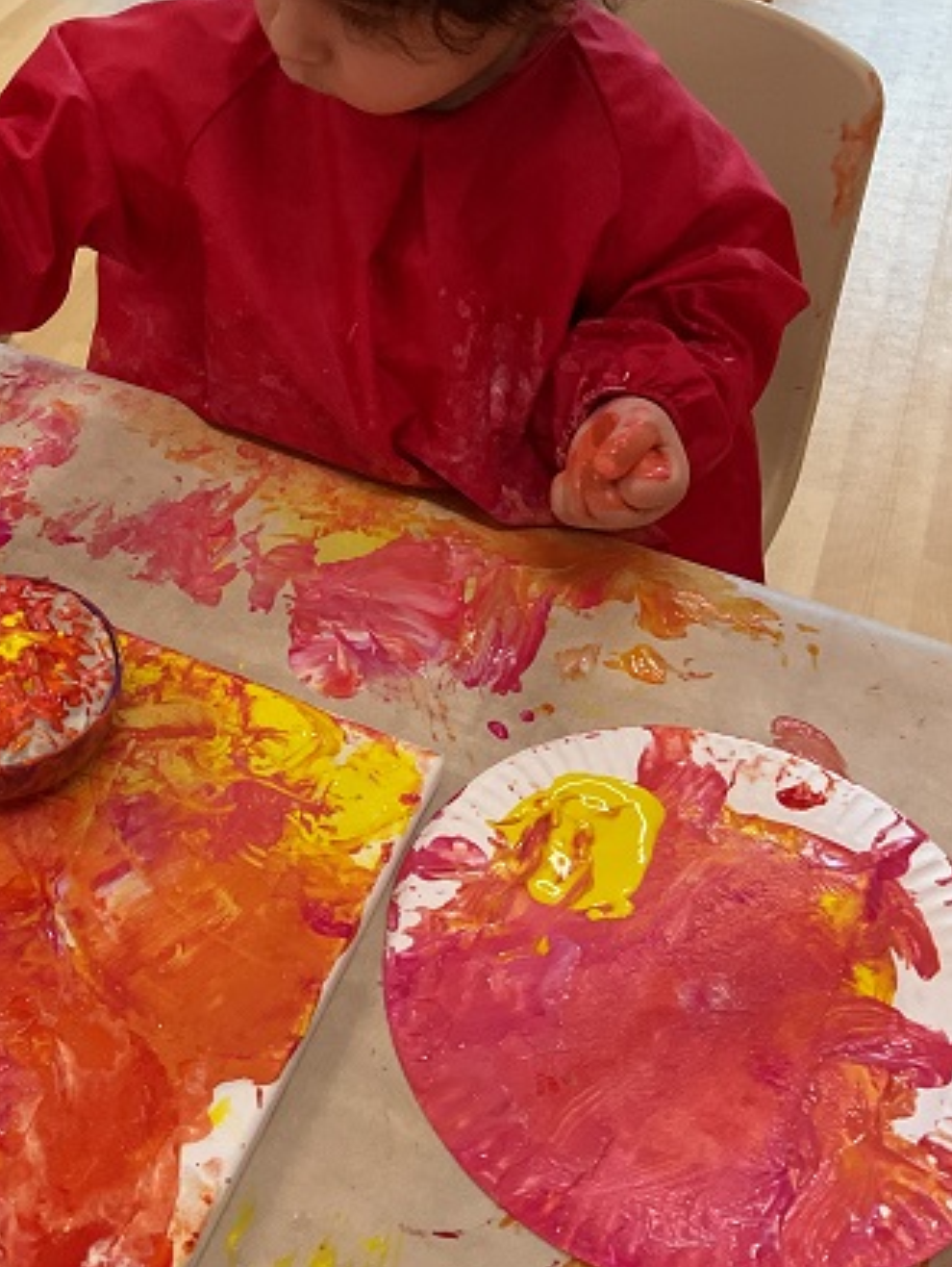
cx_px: 237
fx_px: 1611
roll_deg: -0.2
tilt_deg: -41.2
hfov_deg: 32.3
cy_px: 485
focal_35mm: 44
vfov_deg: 42.6
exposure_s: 1/60
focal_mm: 3
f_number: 1.8
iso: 160
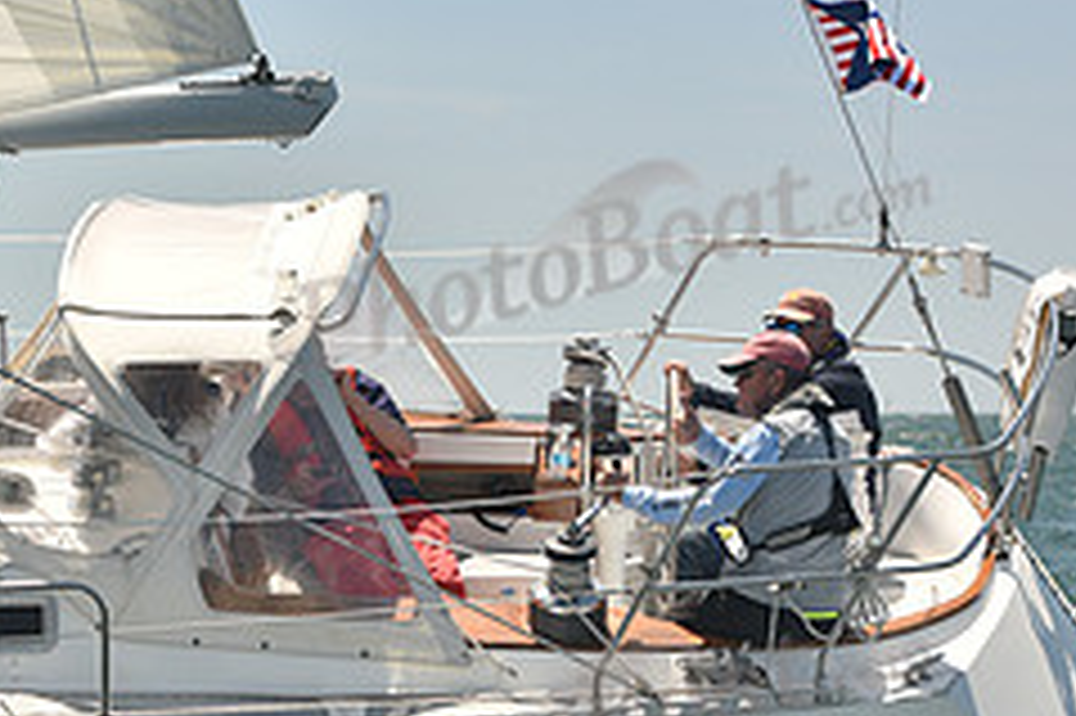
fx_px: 5077
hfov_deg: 12.0
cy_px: 552
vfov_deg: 8.1
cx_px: 68
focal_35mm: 170
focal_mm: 70
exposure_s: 1/800
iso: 250
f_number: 4.5
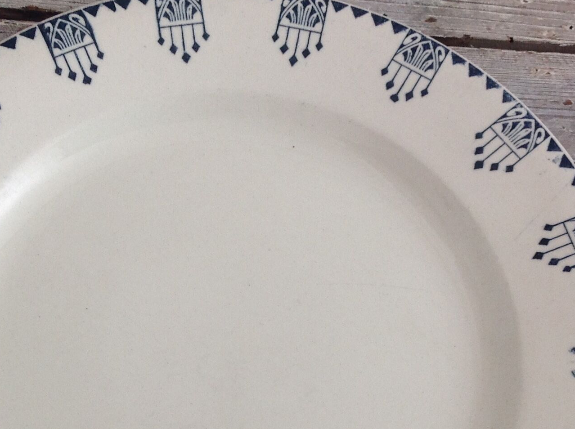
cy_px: 389
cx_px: 232
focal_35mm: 71
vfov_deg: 20.2
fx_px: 1177
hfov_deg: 27.4
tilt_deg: -71.8
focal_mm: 4.28
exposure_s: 1/24
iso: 64
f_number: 2.4
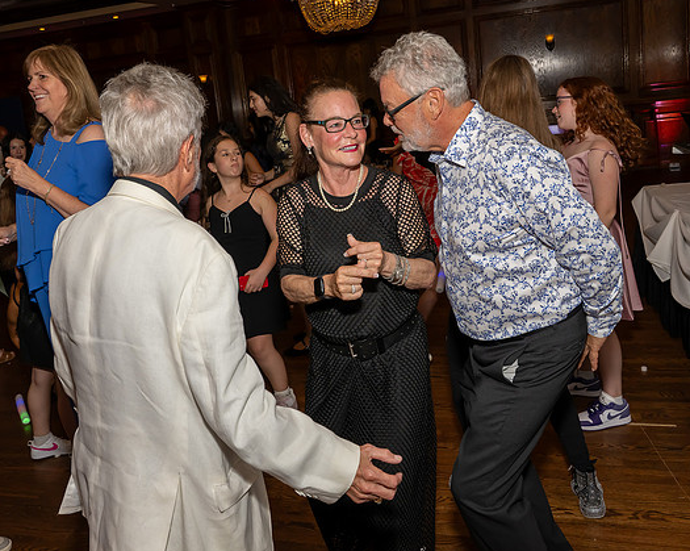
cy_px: 225
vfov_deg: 44.3
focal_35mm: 33
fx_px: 673
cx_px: 327
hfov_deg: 54.2
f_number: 8
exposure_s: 1/250
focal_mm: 24
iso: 640
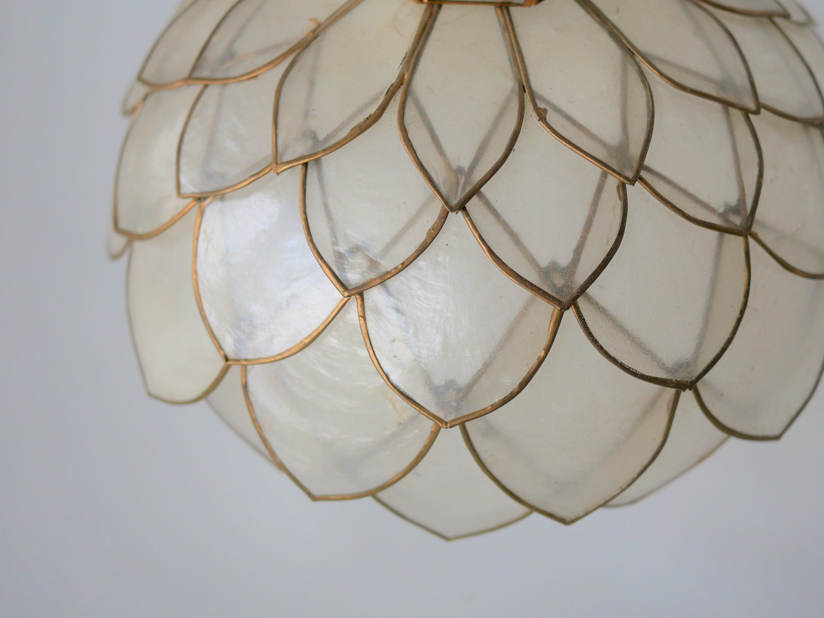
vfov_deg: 28.5
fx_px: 1214
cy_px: 266
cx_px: 485
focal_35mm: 51
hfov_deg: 37.4
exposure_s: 1/160
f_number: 2
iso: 200
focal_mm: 20
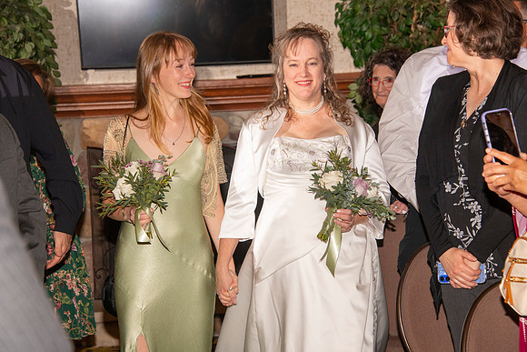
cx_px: 264
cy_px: 176
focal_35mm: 125
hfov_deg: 16.4
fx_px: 1830
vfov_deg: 11.0
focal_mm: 125
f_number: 8
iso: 1000
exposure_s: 1/160
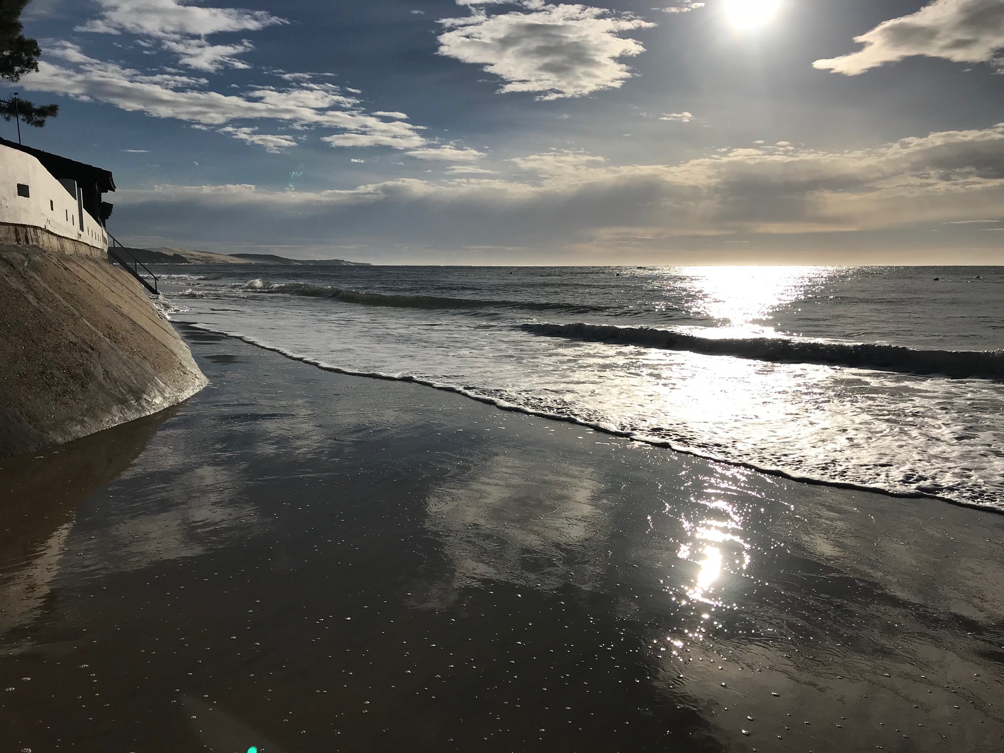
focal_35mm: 28
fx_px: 812
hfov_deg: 63.4
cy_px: 376
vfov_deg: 49.7
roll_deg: -0.8
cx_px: 502
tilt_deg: -5.8
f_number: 1.8
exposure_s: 1/19231
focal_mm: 3.99
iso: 25
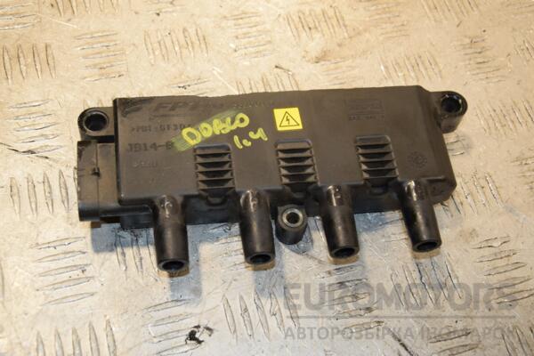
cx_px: 267
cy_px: 178
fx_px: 845
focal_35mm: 57
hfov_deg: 35.1
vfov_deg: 23.8
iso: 800
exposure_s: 1/200
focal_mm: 38
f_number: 7.1
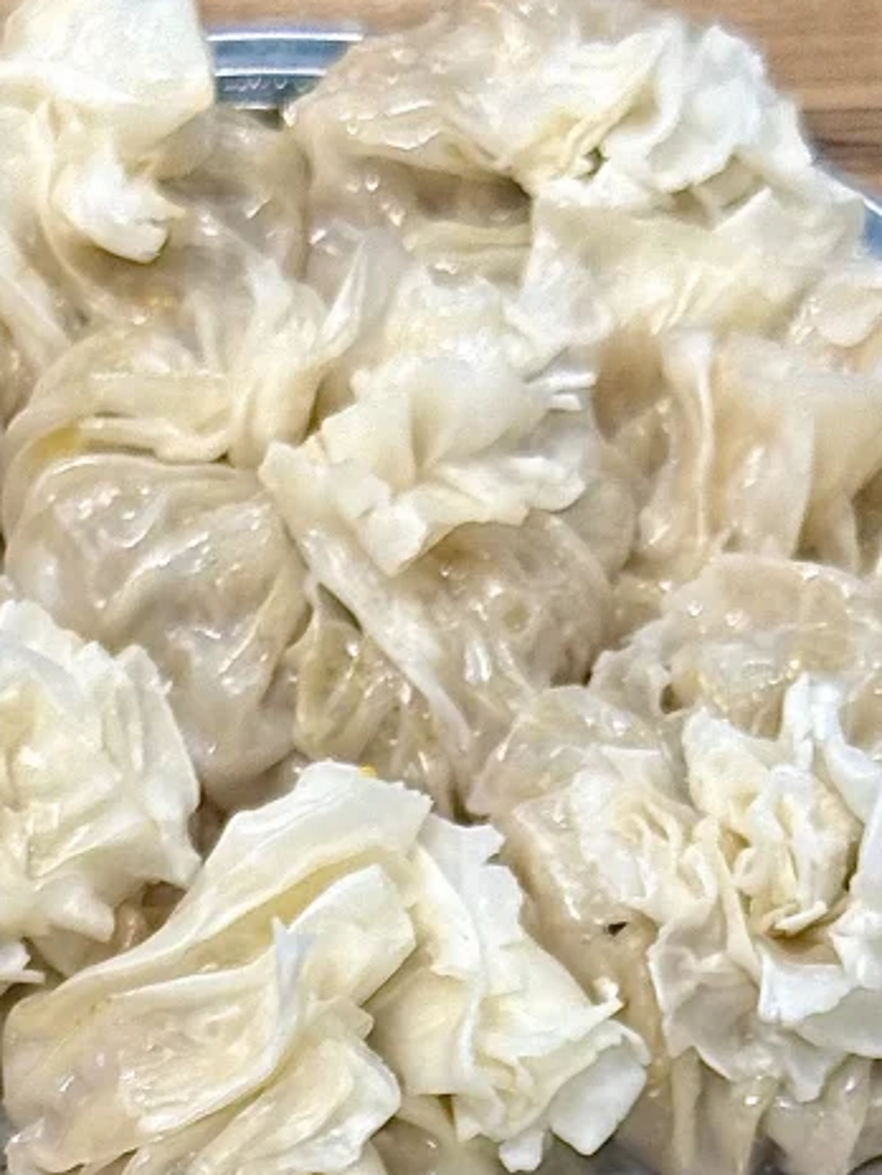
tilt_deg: -59.5
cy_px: 1674
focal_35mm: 149
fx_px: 5062
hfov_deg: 9.9
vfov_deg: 12.7
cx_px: 246
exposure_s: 1/100
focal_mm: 6.76
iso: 64
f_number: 1.78
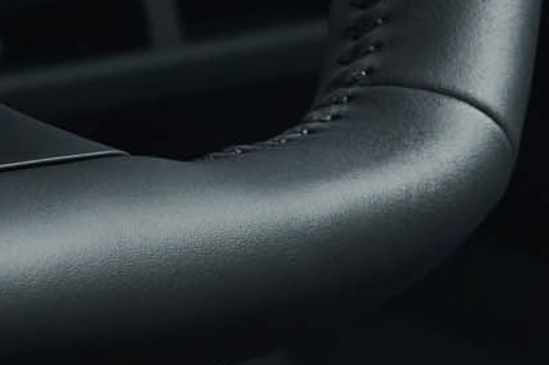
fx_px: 5912
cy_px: -353
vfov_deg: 3.5
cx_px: -85
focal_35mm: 388
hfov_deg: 5.3
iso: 320
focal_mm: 50
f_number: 7.1
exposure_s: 2
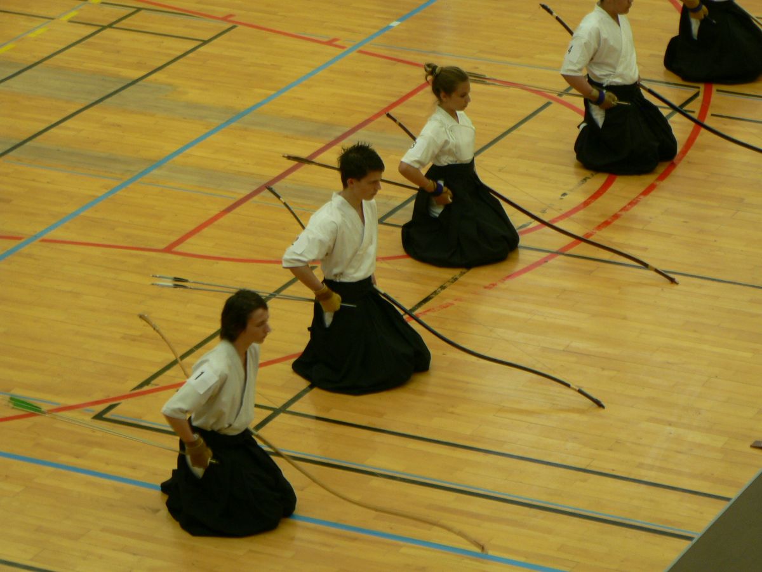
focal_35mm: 157
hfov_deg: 12.6
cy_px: 286
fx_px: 3456
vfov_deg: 9.5
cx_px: 381
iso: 100
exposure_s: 1/30
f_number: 3.3
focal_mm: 26.2
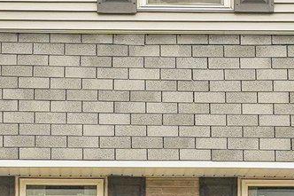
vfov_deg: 9.2
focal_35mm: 148
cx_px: 50
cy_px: 160
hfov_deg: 13.8
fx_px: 1208
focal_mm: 24
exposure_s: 1/2500
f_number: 8
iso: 500
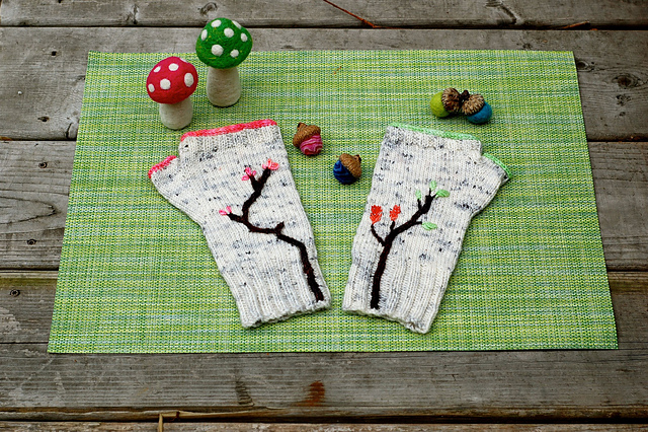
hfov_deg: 27.0
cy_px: 216
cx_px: 324
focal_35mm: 75
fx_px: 1349
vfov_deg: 18.2
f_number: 7.1
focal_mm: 50
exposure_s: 1/200
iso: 200
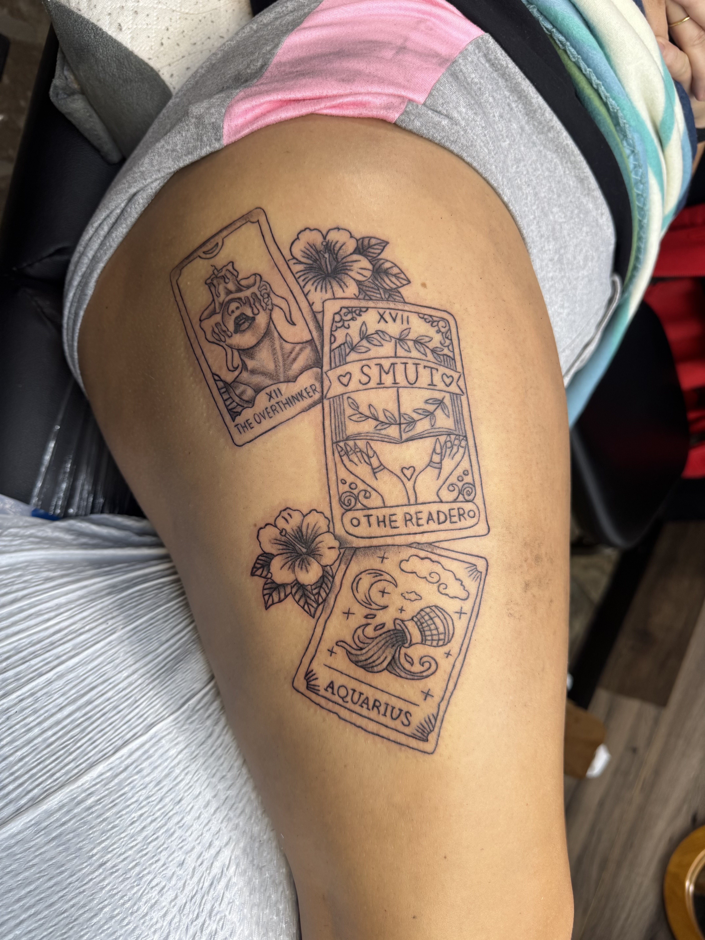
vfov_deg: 71.6
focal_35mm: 24
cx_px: 352
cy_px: 470
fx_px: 652
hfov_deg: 56.8
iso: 80
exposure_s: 1/120
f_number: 1.78
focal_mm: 6.76
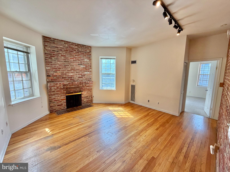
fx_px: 93
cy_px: 86
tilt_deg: -7.4
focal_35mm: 14
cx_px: 115
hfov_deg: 102.1
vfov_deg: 85.7
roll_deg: +0.2
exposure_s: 1/120
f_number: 2.2
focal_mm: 2.22
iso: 100
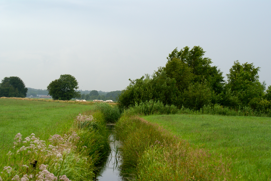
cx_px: 136
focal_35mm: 112
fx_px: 848
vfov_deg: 12.2
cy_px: 90
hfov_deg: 18.2
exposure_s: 1/160
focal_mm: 75
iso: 100
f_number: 6.3
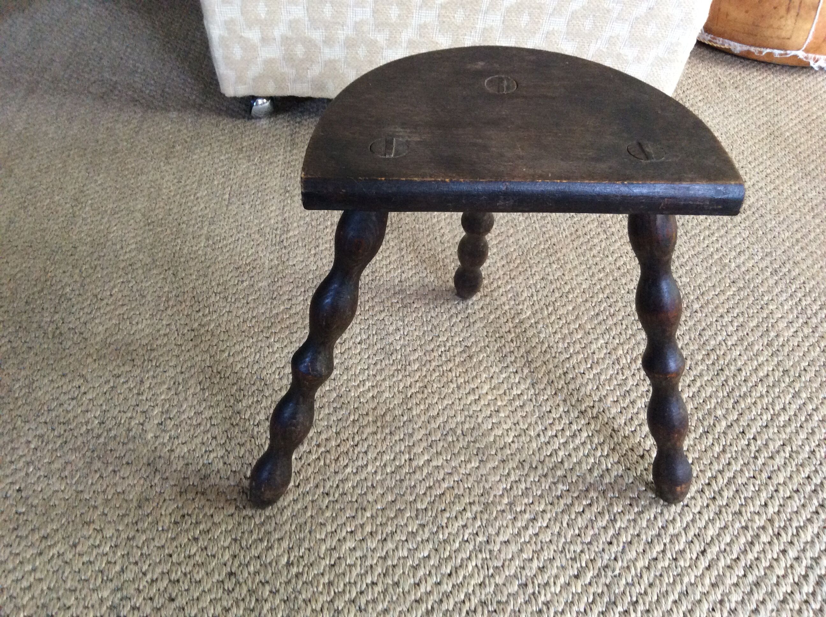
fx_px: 762
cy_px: 308
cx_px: 413
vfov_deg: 44.1
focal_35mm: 32
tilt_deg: -43.7
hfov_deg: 56.9
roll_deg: -0.9
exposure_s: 1/25
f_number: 2.4
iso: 160
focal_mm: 3.3
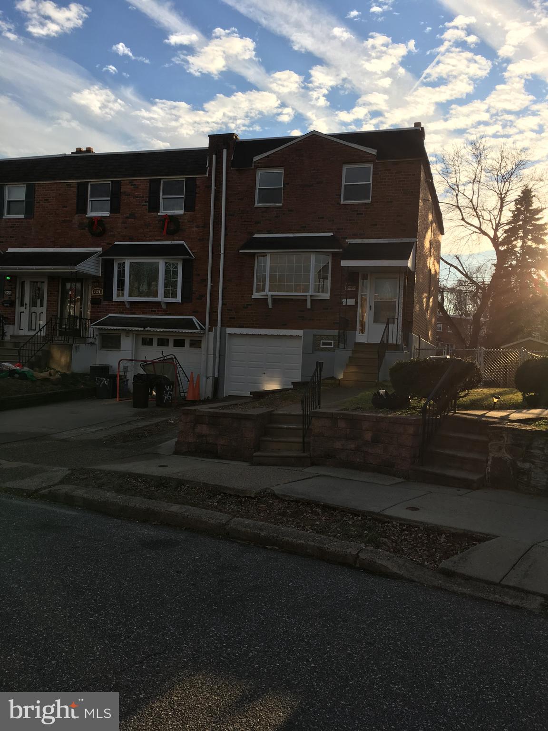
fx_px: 612
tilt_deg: -0.5
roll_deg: -2.0
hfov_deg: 48.2
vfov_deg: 61.7
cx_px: 274
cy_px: 366
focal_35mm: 29
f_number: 2.2
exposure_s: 1/1040
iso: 25
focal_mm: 4.15
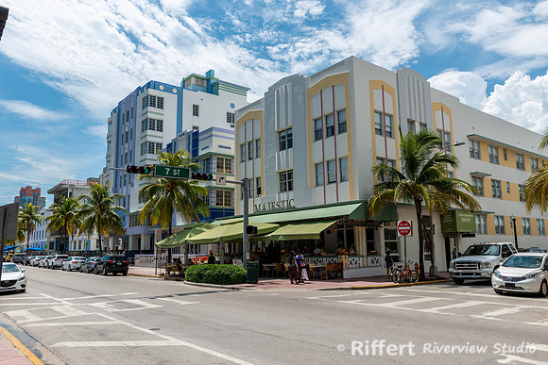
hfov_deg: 65.5
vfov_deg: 46.4
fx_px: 426
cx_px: 274
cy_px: 182
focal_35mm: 28
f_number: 11
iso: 100
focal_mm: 28
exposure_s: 1/250
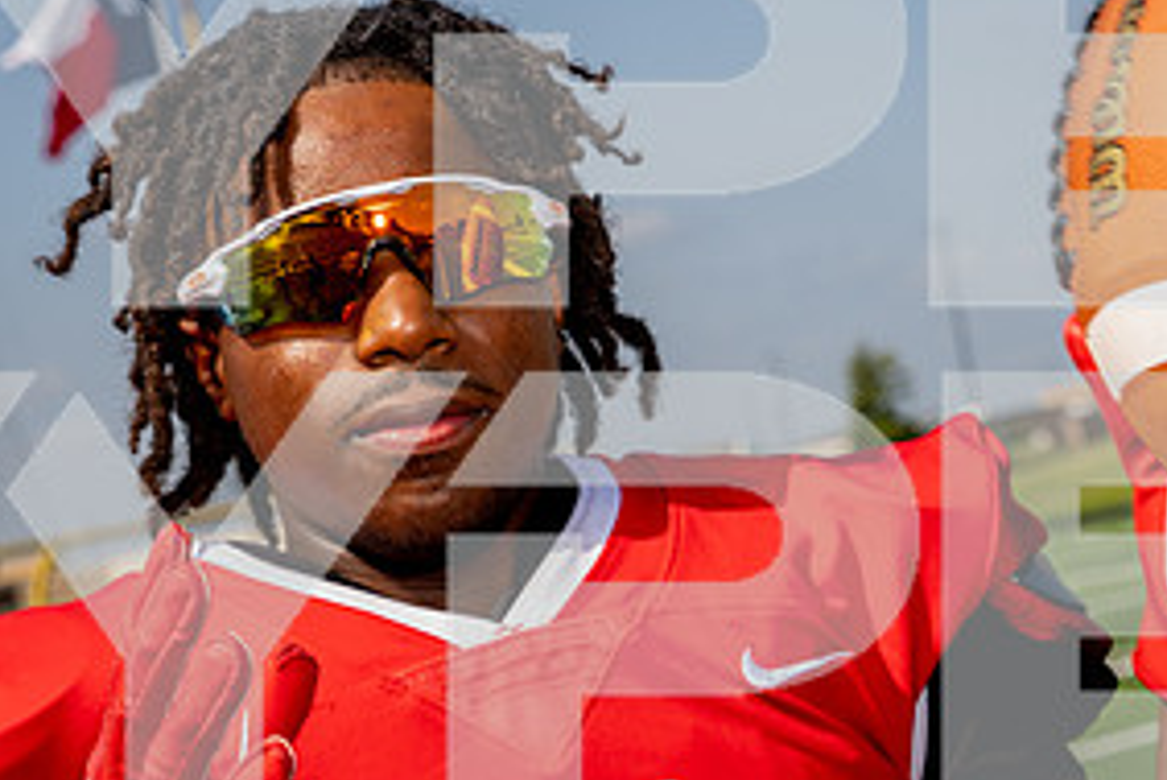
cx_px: 367
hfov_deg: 17.4
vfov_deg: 11.7
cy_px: 592
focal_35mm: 117
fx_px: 3795
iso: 100
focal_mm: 57
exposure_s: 1/250
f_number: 7.1
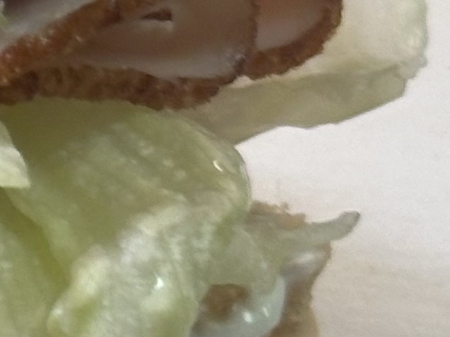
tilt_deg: -21.7
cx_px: -825
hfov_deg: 6.1
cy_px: 131
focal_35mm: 304
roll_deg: +1.6
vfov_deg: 4.9
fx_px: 3950
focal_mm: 6.86
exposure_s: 1/60
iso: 125
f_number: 1.78
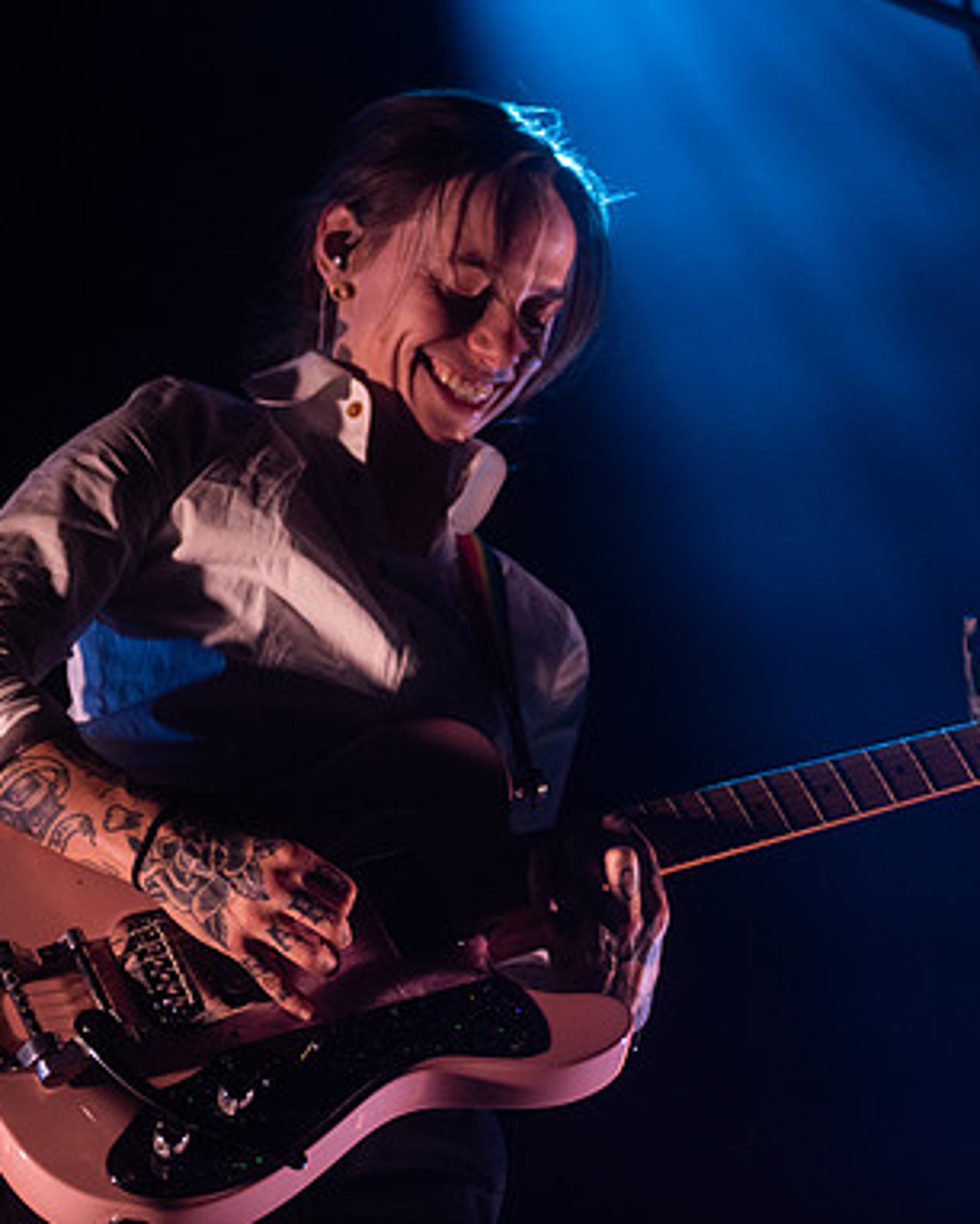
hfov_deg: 13.5
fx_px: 4130
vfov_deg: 16.9
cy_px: 614
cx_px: 554
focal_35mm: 114
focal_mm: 80
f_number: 3.2
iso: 2000
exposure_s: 1/320
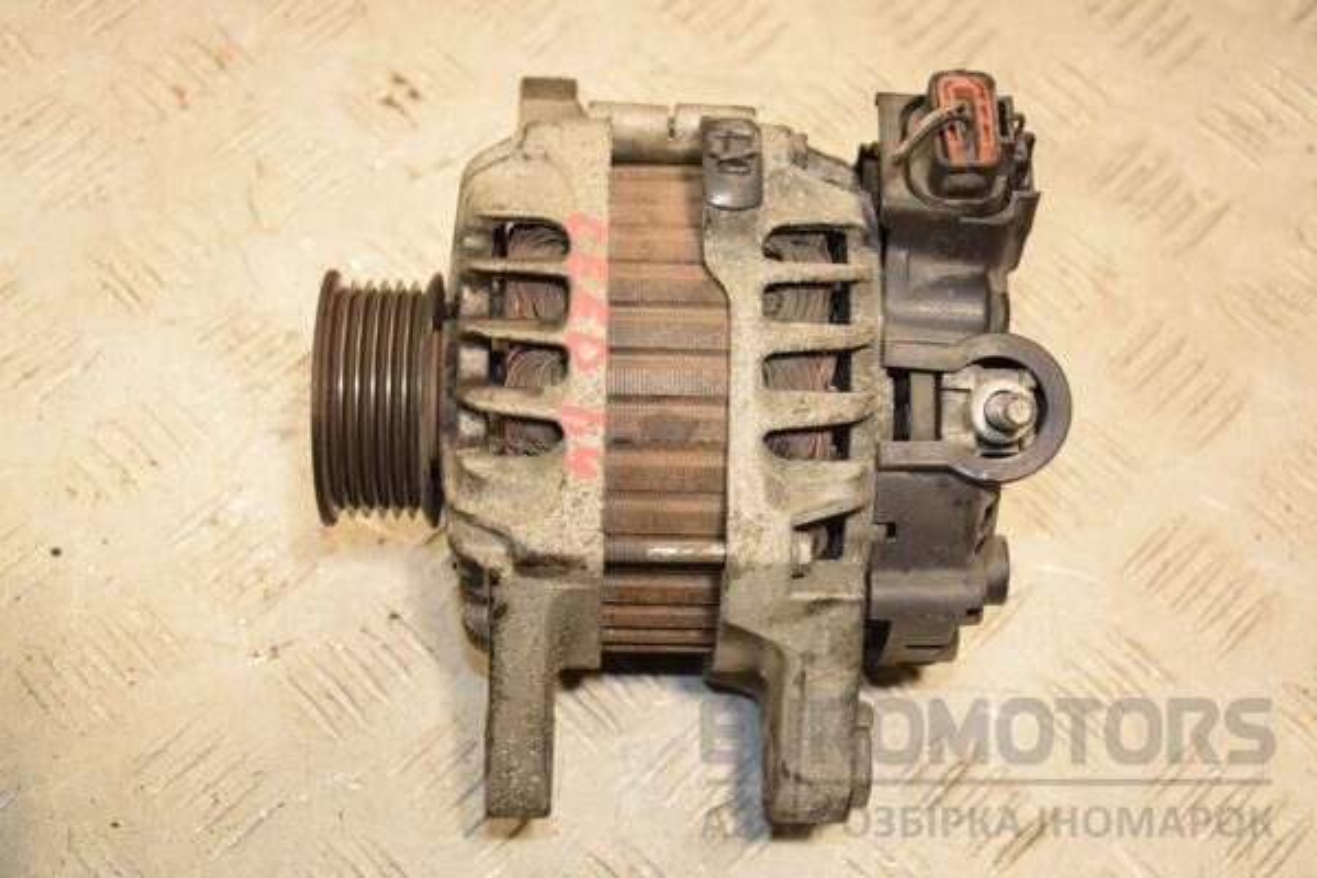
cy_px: 439
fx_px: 2195
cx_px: 658
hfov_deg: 33.4
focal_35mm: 60
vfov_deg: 22.6
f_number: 5.6
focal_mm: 40
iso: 800
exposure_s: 1/200
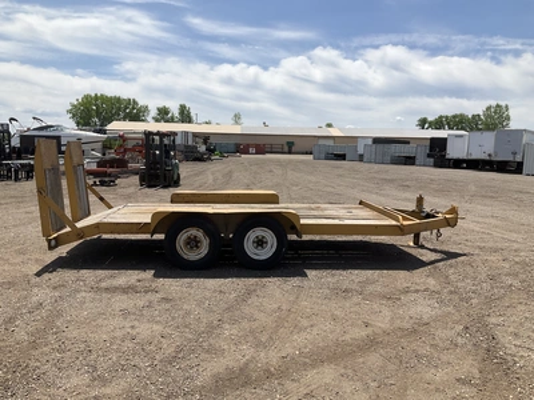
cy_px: 200
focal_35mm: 29
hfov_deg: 61.7
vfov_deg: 48.2
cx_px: 267
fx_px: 447
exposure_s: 1/2801
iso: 25
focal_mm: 3
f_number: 1.8
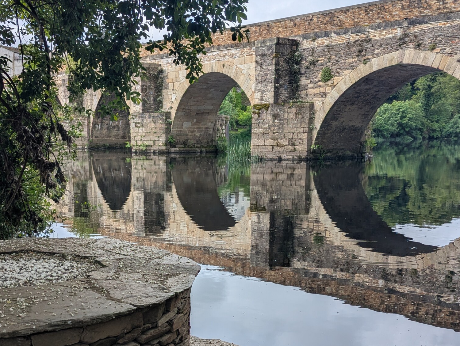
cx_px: 195
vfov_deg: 35.6
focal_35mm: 40
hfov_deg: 46.6
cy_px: 237
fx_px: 532
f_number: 1.85
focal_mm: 6.81
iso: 46
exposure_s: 1/1381
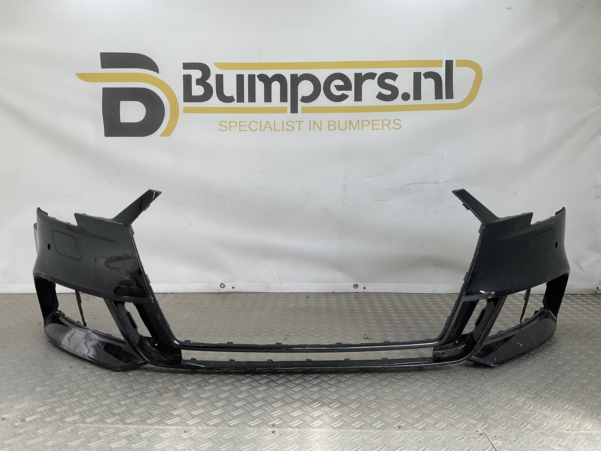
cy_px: 226
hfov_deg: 61.7
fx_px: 503
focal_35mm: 29
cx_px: 300
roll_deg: -0.7
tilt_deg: -6.6
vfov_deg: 48.2
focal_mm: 3
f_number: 1.8
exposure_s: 1/342
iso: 16
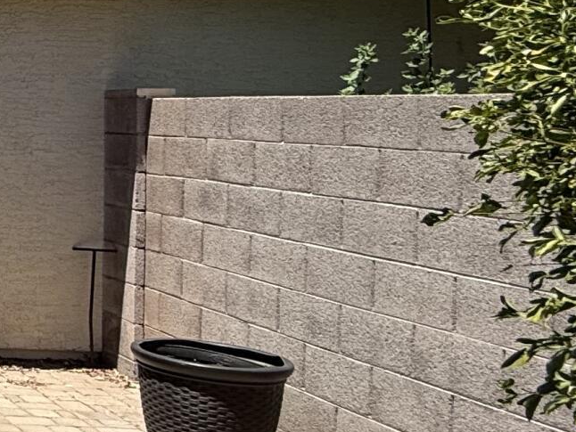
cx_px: -580
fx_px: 1082
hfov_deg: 18.7
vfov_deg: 22.4
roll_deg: -0.1
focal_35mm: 65
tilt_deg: +0.7
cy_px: 121
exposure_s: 1/841
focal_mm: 2.22
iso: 50
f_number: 2.2
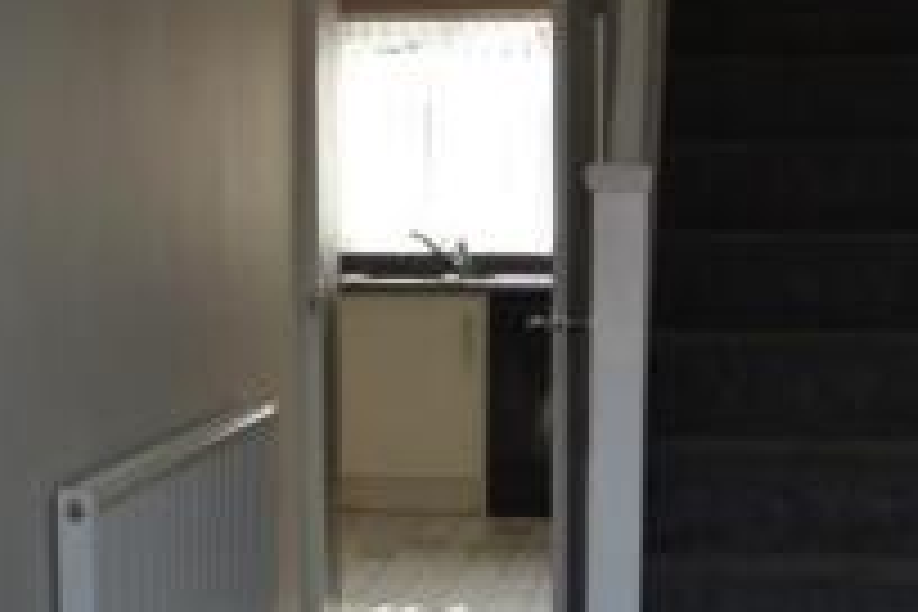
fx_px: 2820
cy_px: 421
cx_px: 493
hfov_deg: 18.5
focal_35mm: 111
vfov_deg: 12.4
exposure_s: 1/125
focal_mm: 23
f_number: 5.6
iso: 400
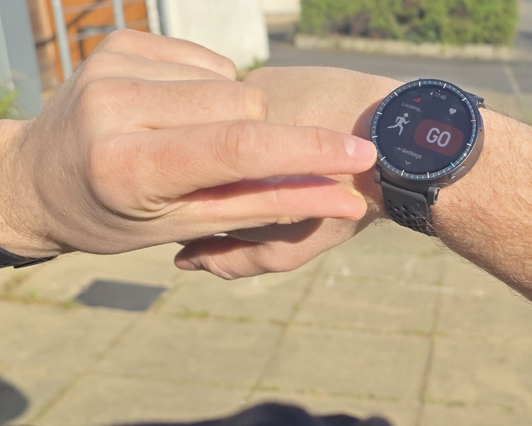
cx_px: 447
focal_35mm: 38
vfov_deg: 38.8
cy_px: 149
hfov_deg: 44.8
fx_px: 598
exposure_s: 1/5000
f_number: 1.7
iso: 80
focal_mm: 6.3
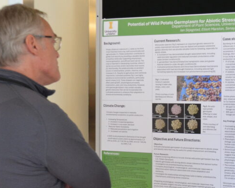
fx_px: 529
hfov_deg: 24.8
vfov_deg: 20.2
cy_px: 90
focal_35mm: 76
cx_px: 177
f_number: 4.2
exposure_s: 1/60
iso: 2200
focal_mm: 26
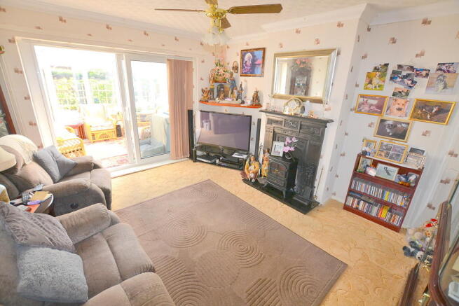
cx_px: 230
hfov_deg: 100.4
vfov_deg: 77.4
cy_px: 153
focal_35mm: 15
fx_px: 191
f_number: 4
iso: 320
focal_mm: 10
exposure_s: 1/125
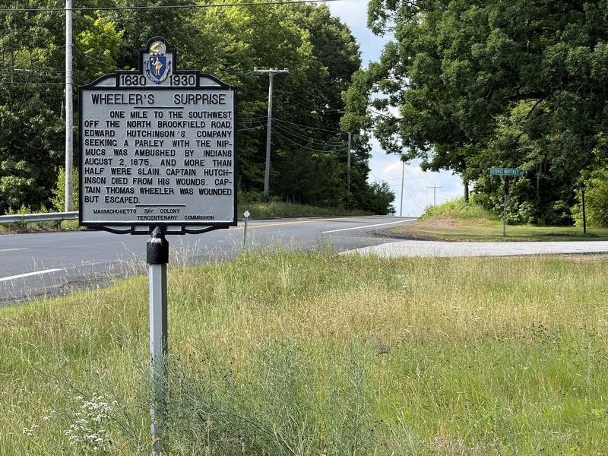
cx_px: 304
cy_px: 228
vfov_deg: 12.3
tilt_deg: +1.0
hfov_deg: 16.4
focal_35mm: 120
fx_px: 2108
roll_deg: -1.2
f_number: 2.8
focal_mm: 15.66
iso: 64
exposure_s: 1/707
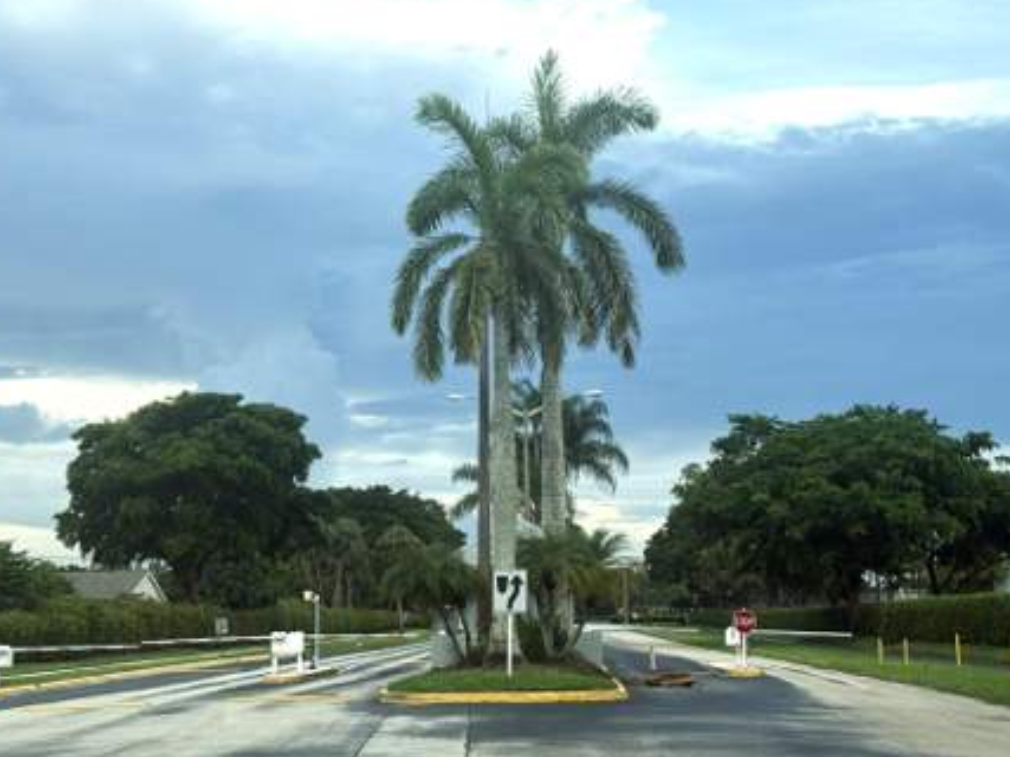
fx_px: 1575
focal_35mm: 54
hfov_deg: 35.6
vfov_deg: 27.0
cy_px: 352
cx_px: 501
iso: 80
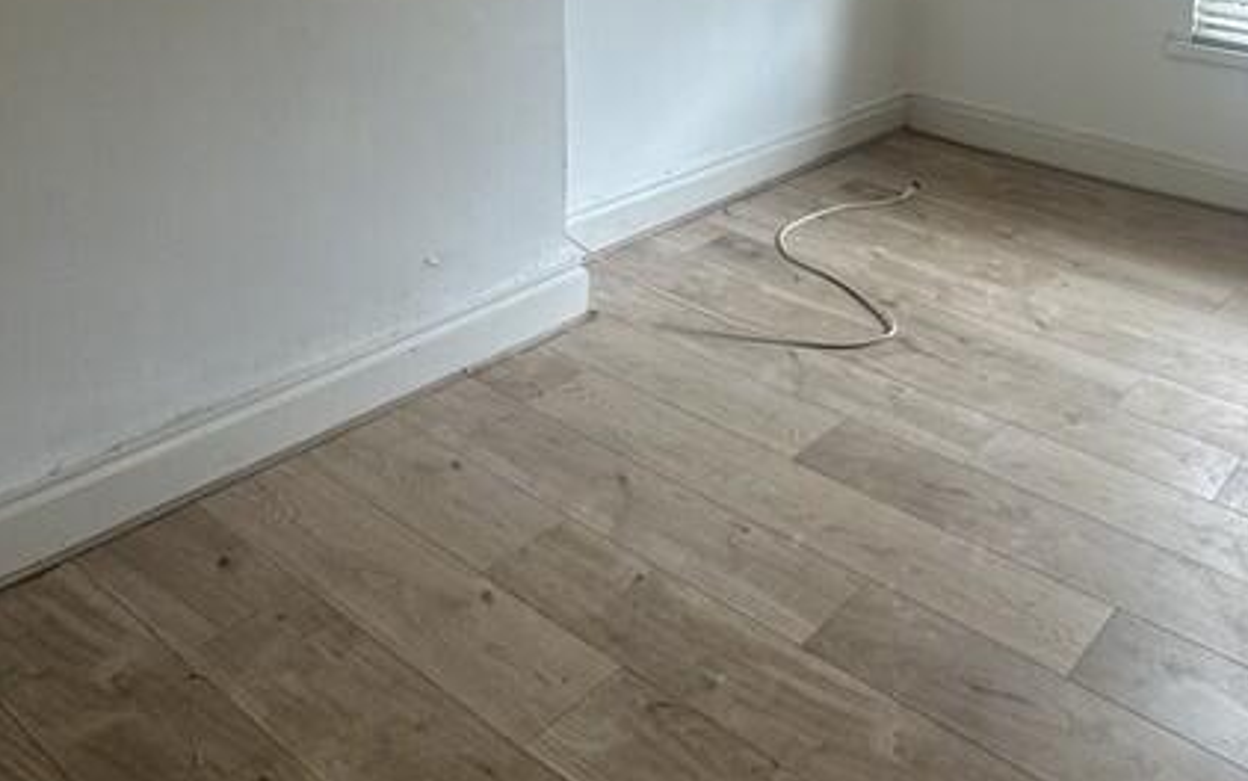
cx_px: 917
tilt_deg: -10.2
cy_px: 3
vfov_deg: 32.6
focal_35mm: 36
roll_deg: -2.8
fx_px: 1225
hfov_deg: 51.9
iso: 64
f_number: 2.2
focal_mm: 2.22
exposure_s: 1/100
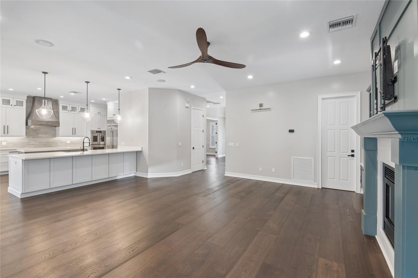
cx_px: 209
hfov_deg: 93.3
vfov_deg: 70.4
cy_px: 139
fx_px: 197
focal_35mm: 17
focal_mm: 17
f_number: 8
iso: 400
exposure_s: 1/10
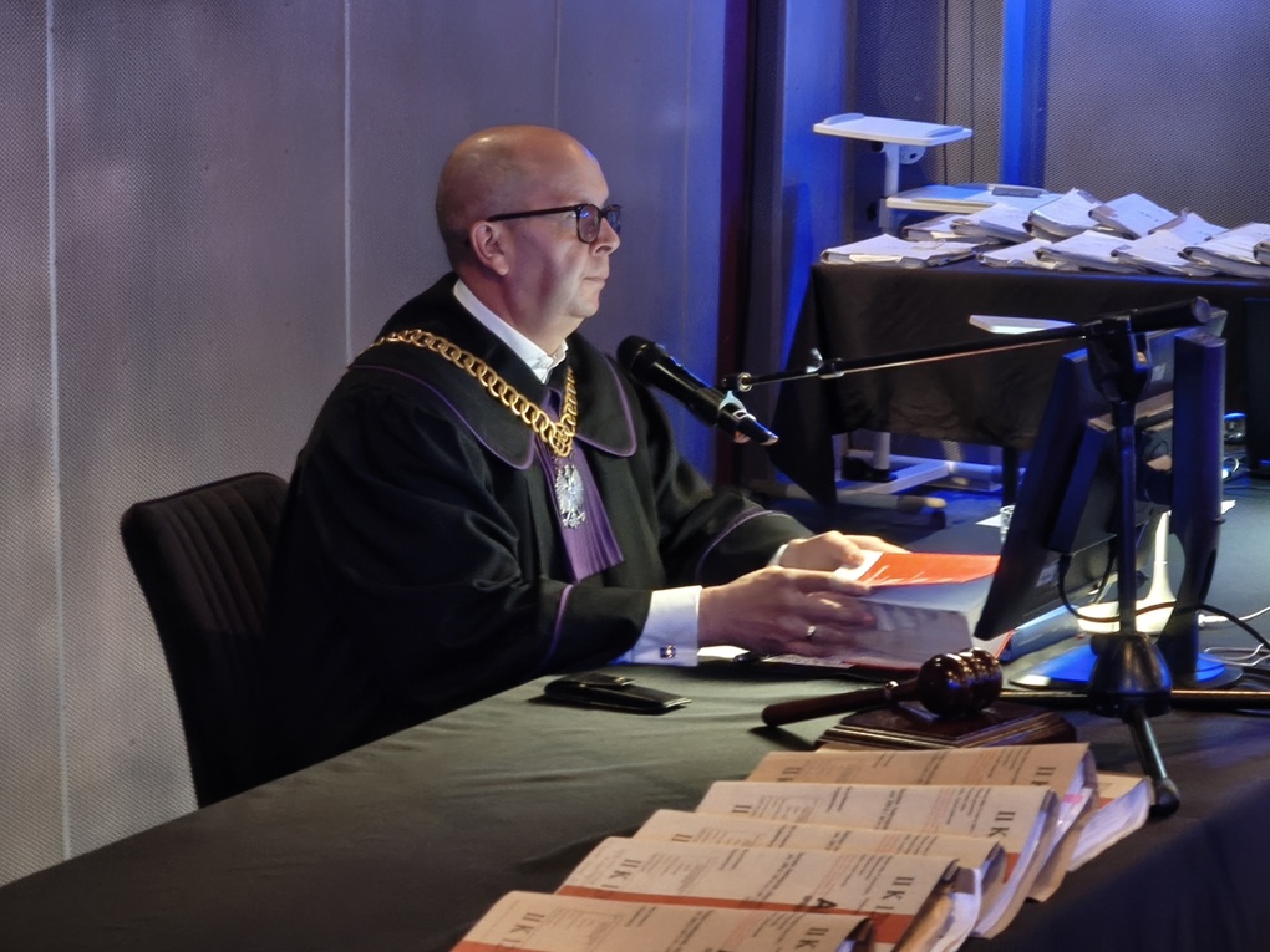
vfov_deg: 12.3
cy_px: 476
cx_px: 635
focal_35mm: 120
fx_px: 4403
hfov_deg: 16.4
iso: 1600
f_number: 2
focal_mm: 8.8
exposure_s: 1/33.3
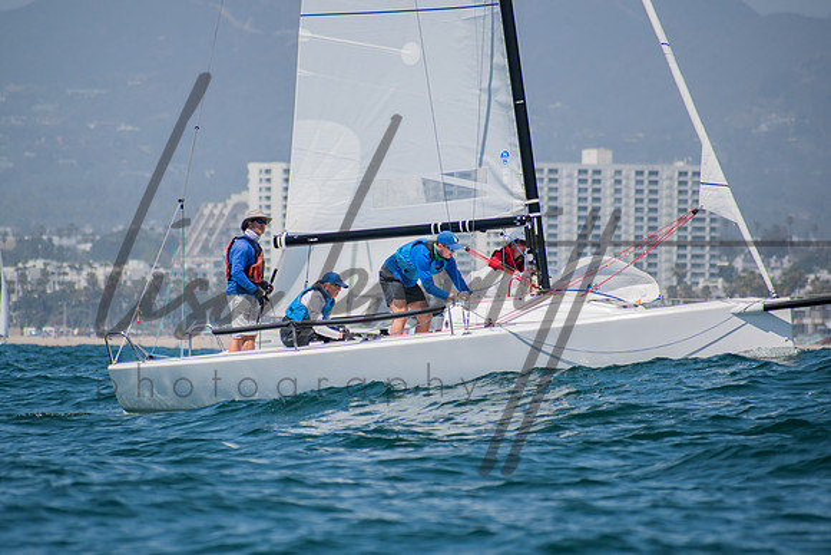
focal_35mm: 449
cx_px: 377
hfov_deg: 4.6
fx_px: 10361
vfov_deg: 3.1
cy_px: 299
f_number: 6.3
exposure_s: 1/1000
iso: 200
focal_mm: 270
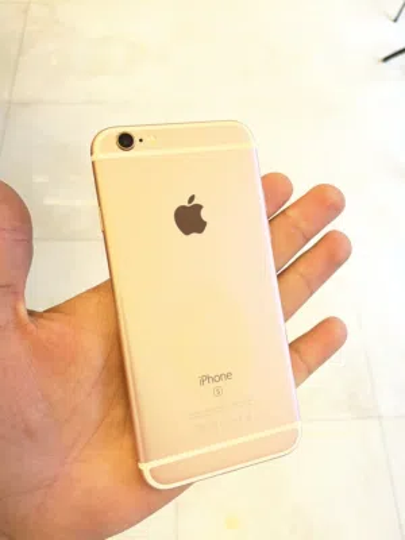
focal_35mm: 26
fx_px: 406
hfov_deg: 53.1
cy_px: 270
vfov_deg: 67.3
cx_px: 202
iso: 32
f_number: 1.6
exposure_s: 1/215
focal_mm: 4.2
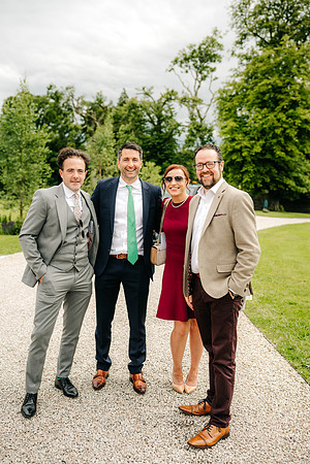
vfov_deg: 54.4
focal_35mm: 35
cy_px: 232
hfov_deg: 37.9
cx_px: 155
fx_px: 452
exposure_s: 1/1250
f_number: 2.5
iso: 100
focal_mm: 35
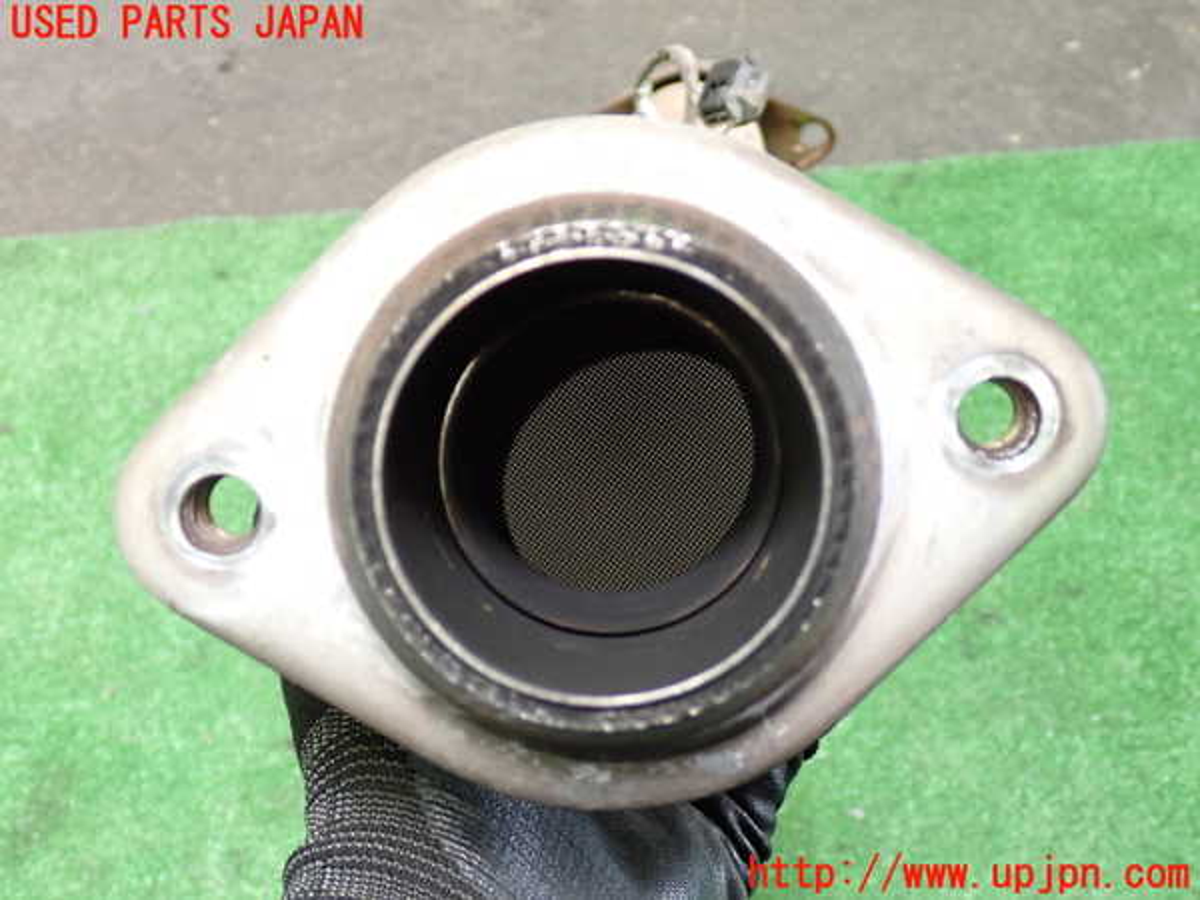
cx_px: 600
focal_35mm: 41
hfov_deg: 45.8
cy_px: 450
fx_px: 1421
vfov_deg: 35.1
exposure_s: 1/40
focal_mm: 7.31
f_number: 2.8
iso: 400
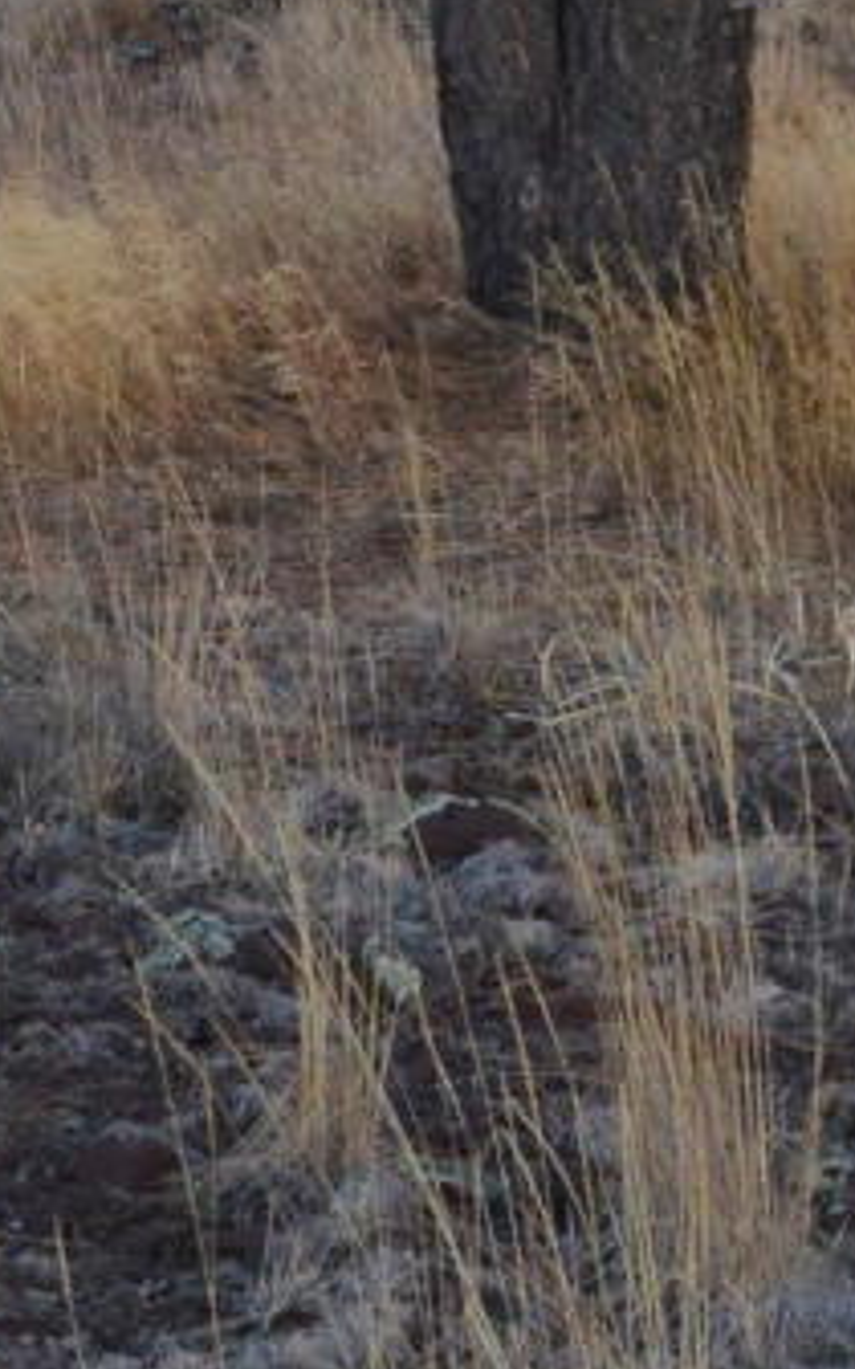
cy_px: -905
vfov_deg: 10.0
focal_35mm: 200
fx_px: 7456
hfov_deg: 6.5
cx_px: -283
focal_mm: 22
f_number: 10
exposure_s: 1/250
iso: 400
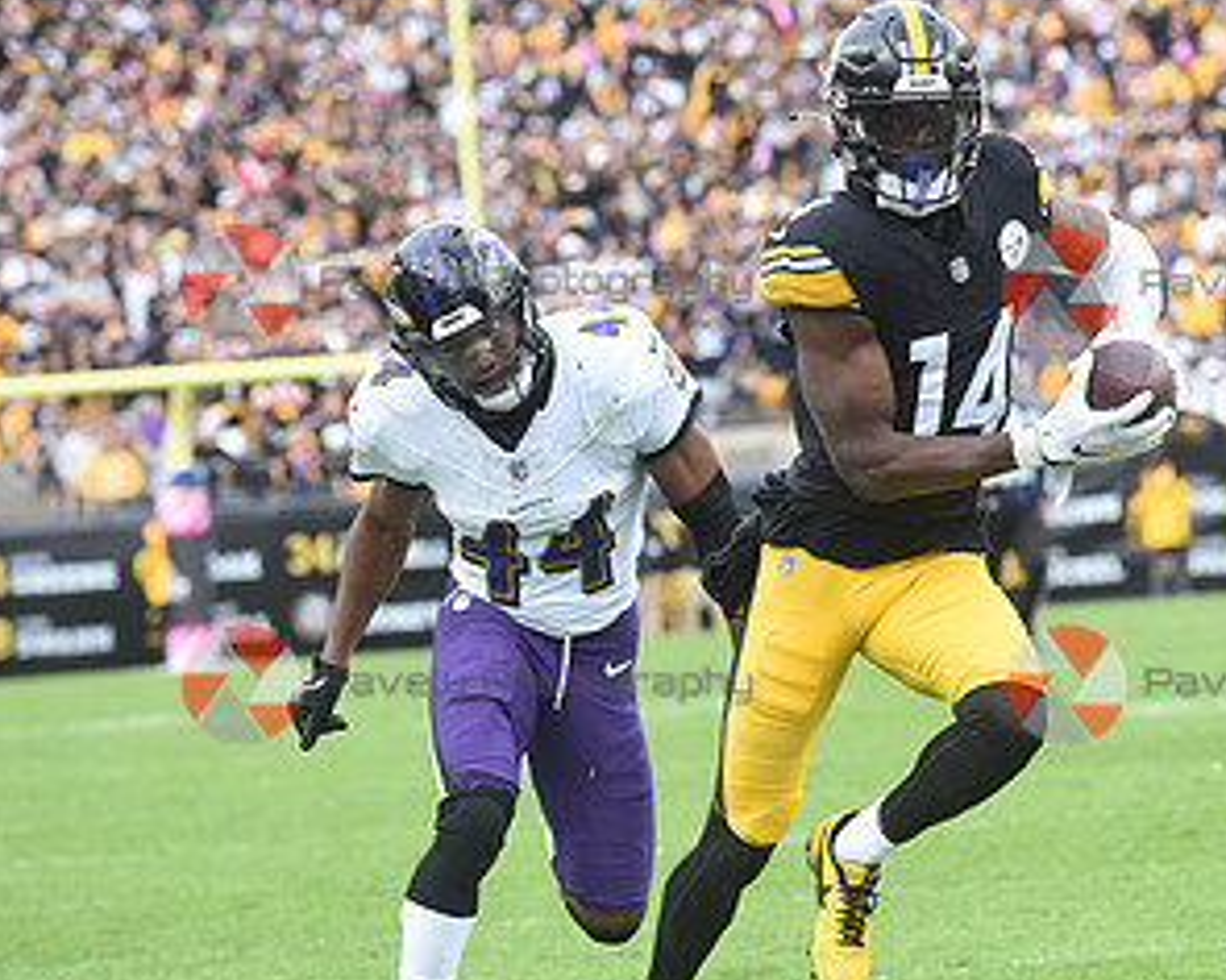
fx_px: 10704
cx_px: 914
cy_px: 546
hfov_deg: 6.6
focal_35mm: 295
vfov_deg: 5.2
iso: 1600
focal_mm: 160
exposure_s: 1/1600
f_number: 5
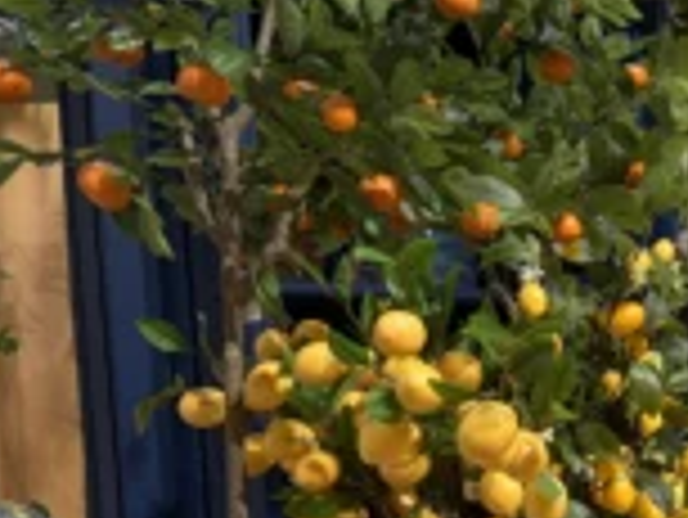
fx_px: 1213
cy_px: 550
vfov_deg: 22.8
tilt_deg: -5.9
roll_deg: +2.6
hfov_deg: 28.3
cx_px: 787
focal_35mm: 61
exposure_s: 1/60
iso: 100
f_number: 1.6
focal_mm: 5.96
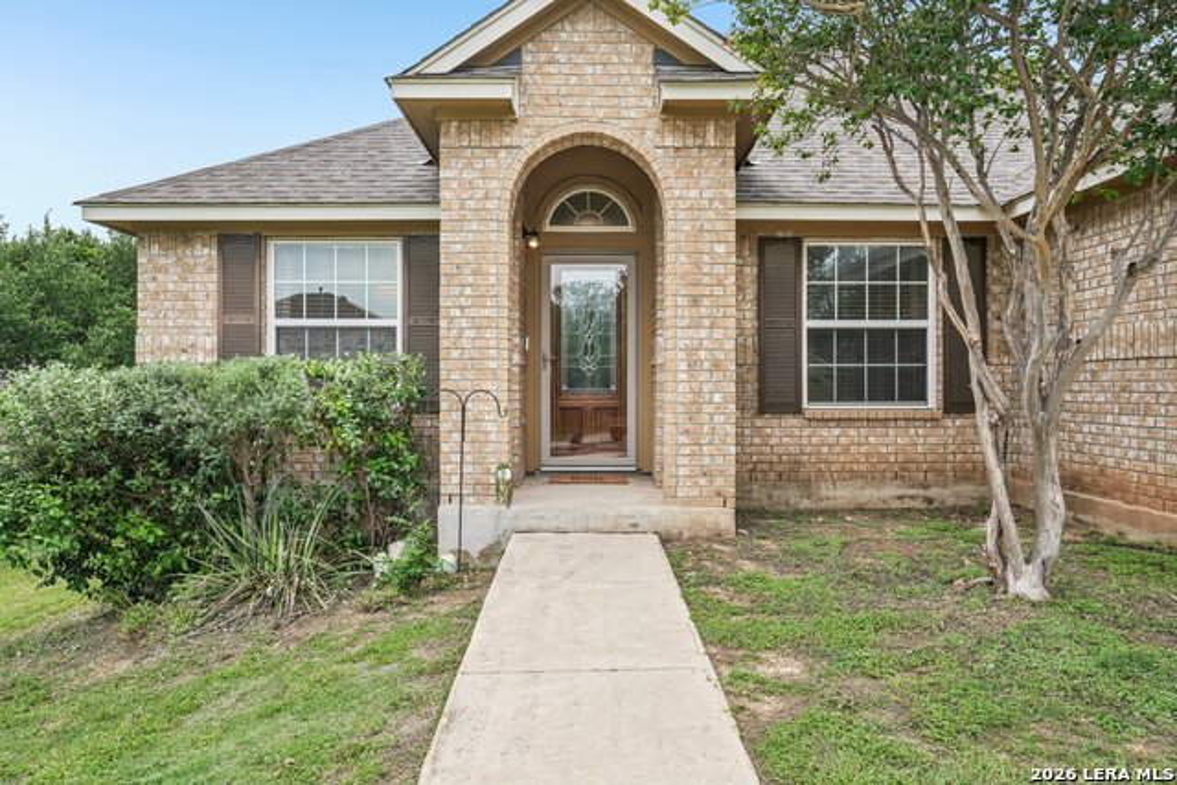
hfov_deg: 73.7
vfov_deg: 53.2
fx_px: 785
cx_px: 588
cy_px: 392
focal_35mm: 24
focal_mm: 24
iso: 200
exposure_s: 1/250
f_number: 8
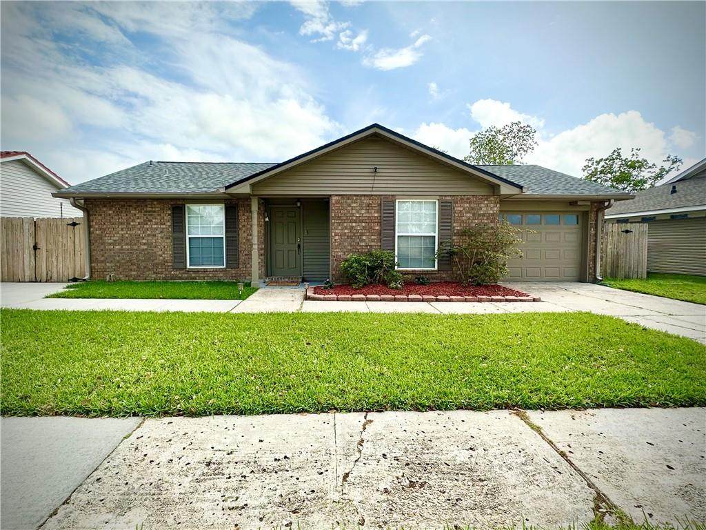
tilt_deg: -2.2
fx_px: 286
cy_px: 265
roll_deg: +0.3
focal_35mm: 14
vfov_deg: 85.7
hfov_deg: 102.1
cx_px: 353
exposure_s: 1/1916
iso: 50
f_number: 2.2
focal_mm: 2.22
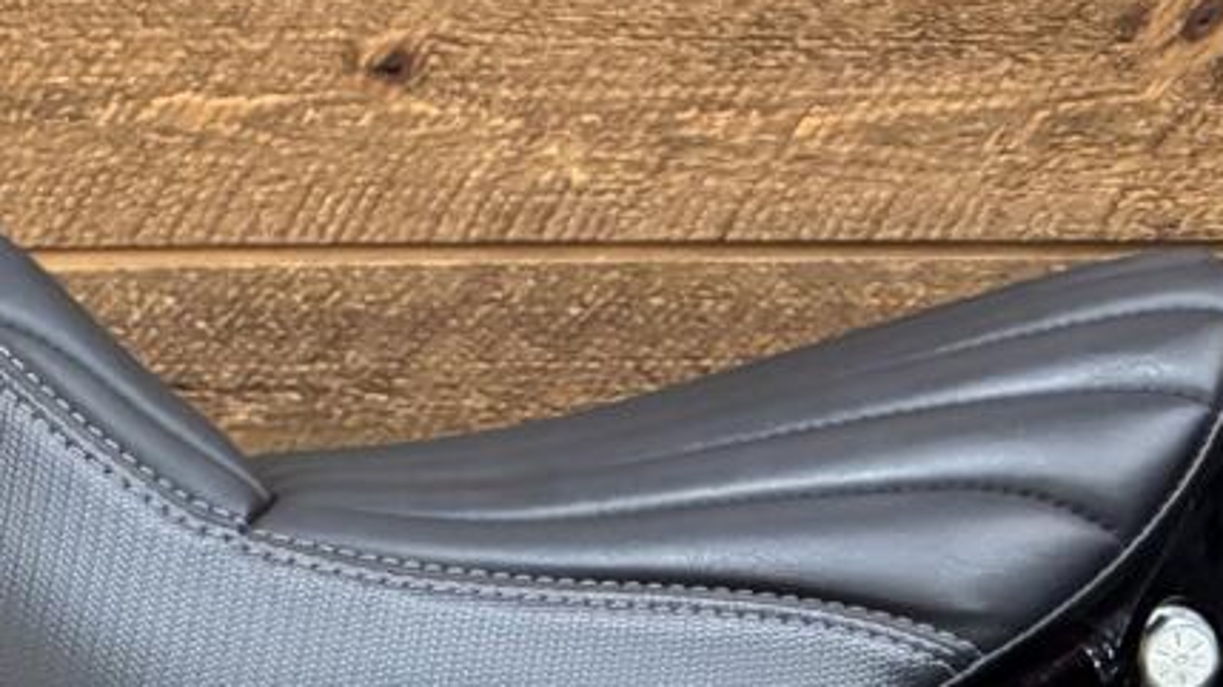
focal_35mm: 122
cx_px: -821
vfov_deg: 9.4
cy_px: 1326
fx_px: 3955
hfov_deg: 15.6
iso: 500
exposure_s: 1/60
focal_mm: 6.76
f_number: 1.78
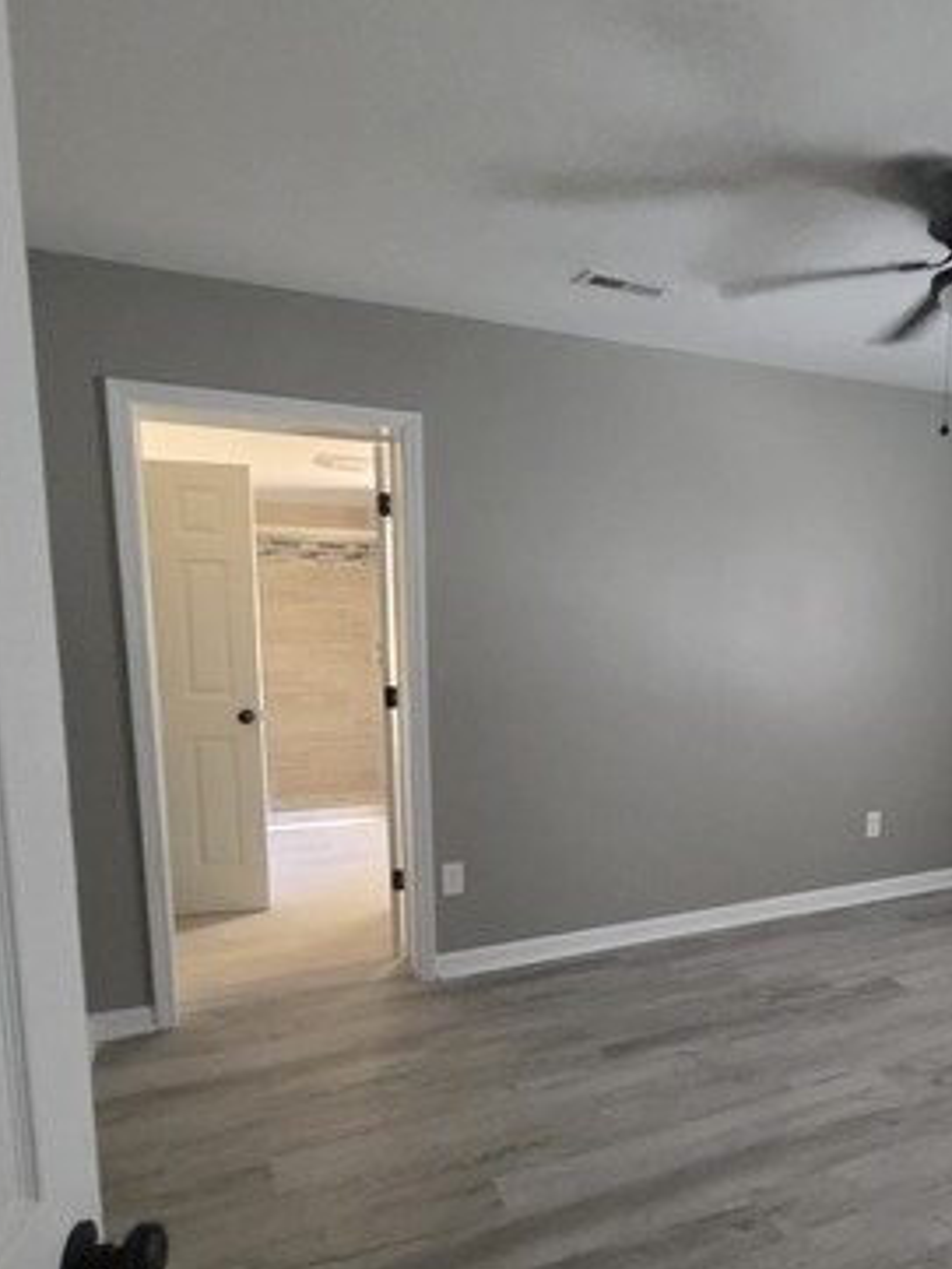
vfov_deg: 71.3
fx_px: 880
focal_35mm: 24
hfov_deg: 54.3
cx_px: 710
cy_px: 715
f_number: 2.2
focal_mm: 1.7
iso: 1000
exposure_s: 1/60
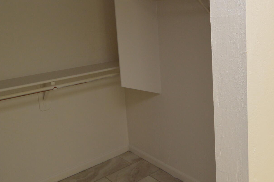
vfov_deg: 35.2
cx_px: 212
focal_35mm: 37
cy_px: 50
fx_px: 281
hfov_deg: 49.4
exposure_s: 1/60
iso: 400
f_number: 4
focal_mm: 10
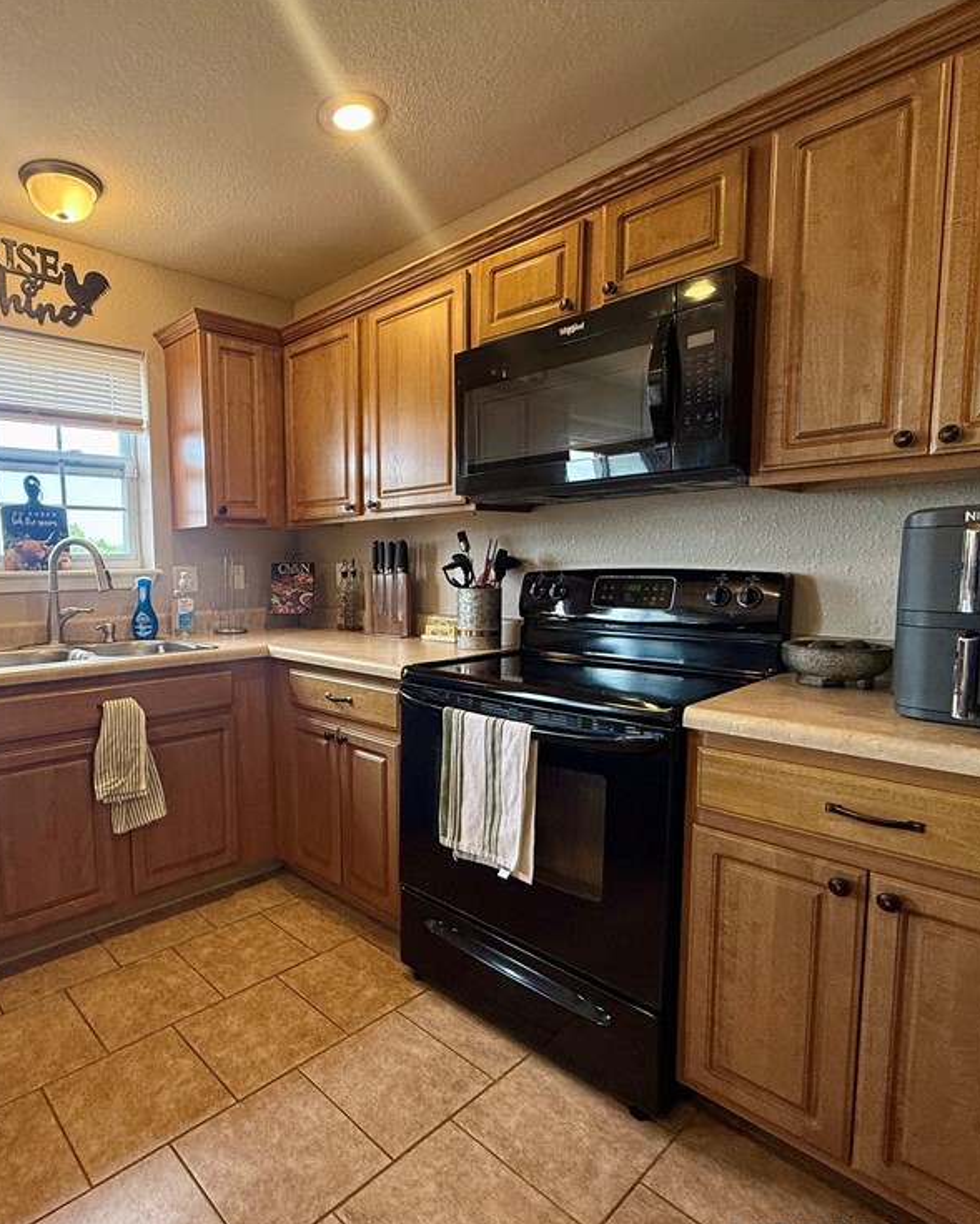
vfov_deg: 83.3
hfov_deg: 68.8
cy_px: 629
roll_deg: +0.9
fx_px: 689
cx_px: 324
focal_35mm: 19
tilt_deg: -5.1
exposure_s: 1/120
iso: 100
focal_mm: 2.22
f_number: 2.2
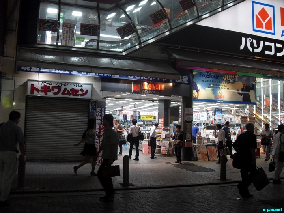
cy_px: 106
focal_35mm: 34
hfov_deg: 54.0
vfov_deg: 41.8
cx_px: 142
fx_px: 279
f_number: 2.8
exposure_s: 1/90
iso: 100
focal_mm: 6.3
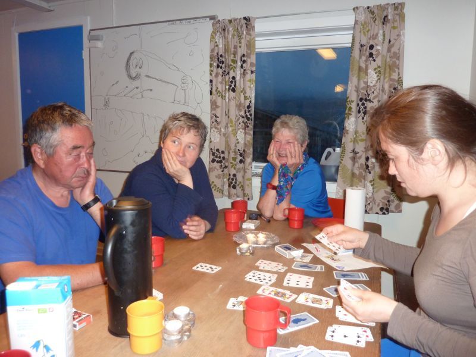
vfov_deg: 54.9
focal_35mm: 25
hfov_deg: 69.4
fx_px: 344
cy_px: 178
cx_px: 238
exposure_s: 1/30
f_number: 3.3
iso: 200
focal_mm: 4.1
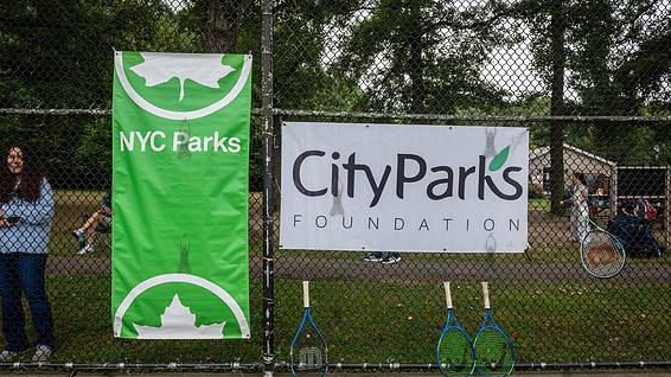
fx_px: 516
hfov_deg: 66.1
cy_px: 195
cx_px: 337
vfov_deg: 40.1
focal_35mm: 29
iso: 1000
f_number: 5
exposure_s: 1/2500
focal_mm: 27
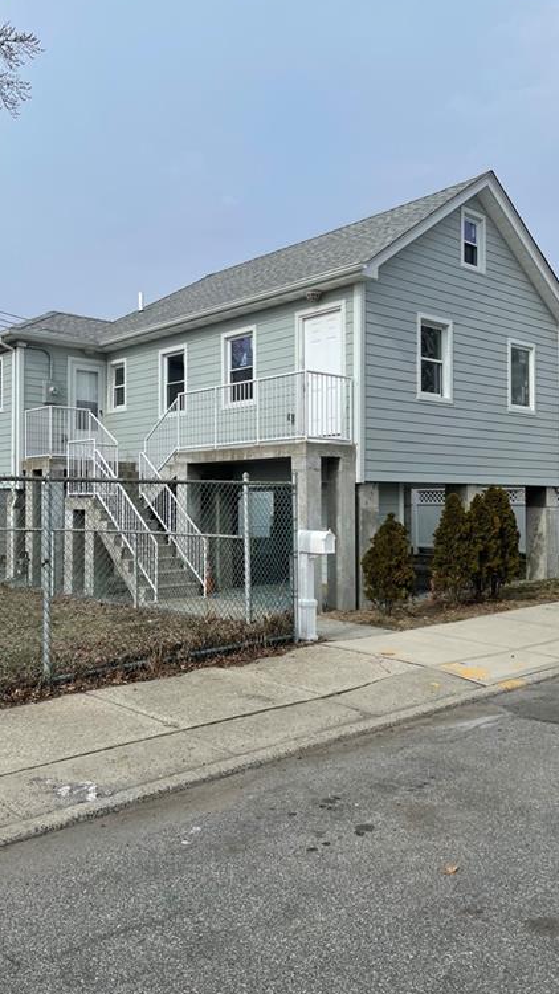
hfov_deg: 40.1
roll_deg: +0.8
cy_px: 493
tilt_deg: +2.7
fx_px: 764
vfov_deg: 66.1
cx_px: 244
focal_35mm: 29
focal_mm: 4.2
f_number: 1.6
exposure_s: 1/4831
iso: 32
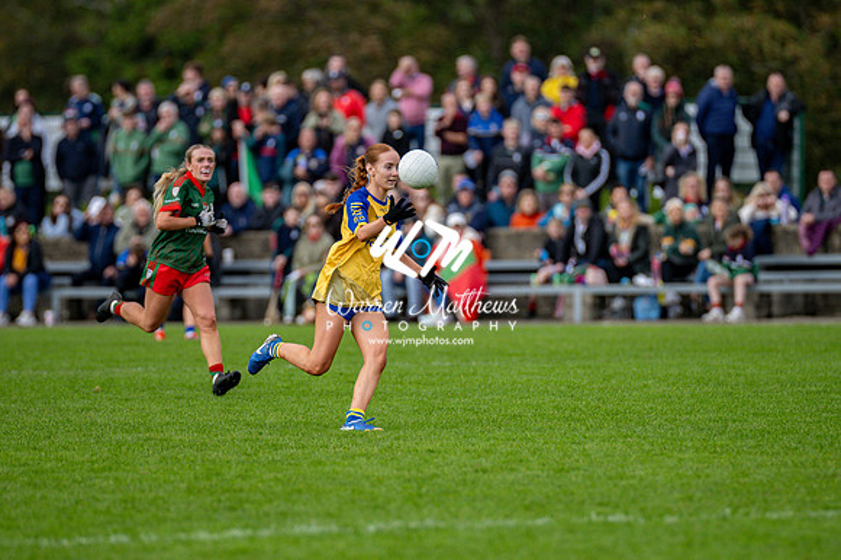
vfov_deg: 3.1
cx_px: 420
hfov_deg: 4.6
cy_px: 280
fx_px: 10506
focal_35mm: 450
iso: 640
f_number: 2.8
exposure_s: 1/5000
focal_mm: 300
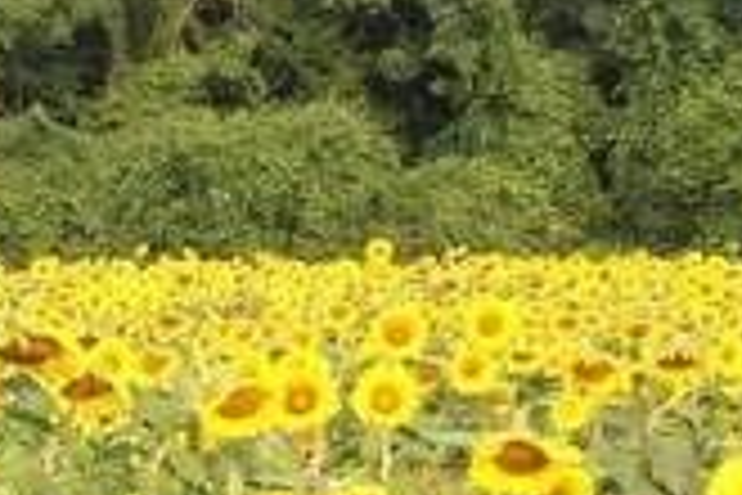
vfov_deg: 8.0
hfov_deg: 11.8
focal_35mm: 171
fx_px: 3524
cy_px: 385
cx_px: -139
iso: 100
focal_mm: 8.38
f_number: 2.8
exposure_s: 1/500
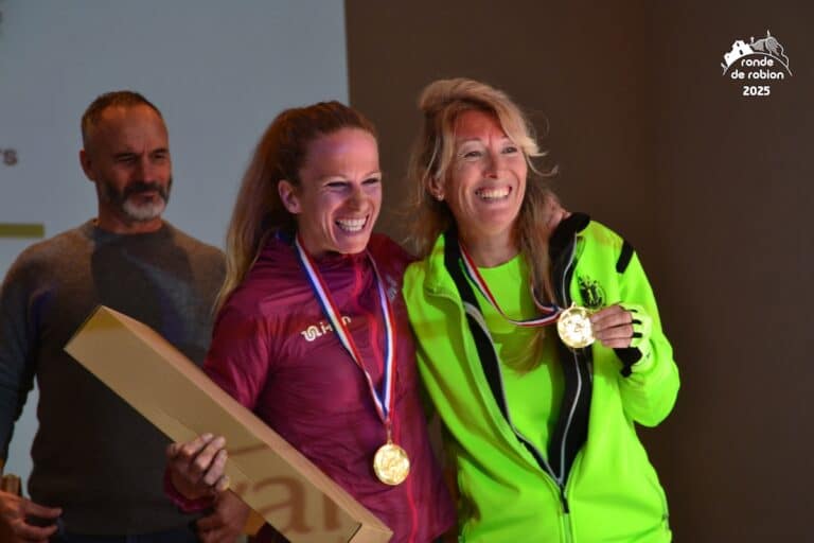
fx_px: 2374
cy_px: 272
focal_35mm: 105
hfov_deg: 19.5
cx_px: 407
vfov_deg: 13.0
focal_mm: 70
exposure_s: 1/80
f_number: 5.6
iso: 800
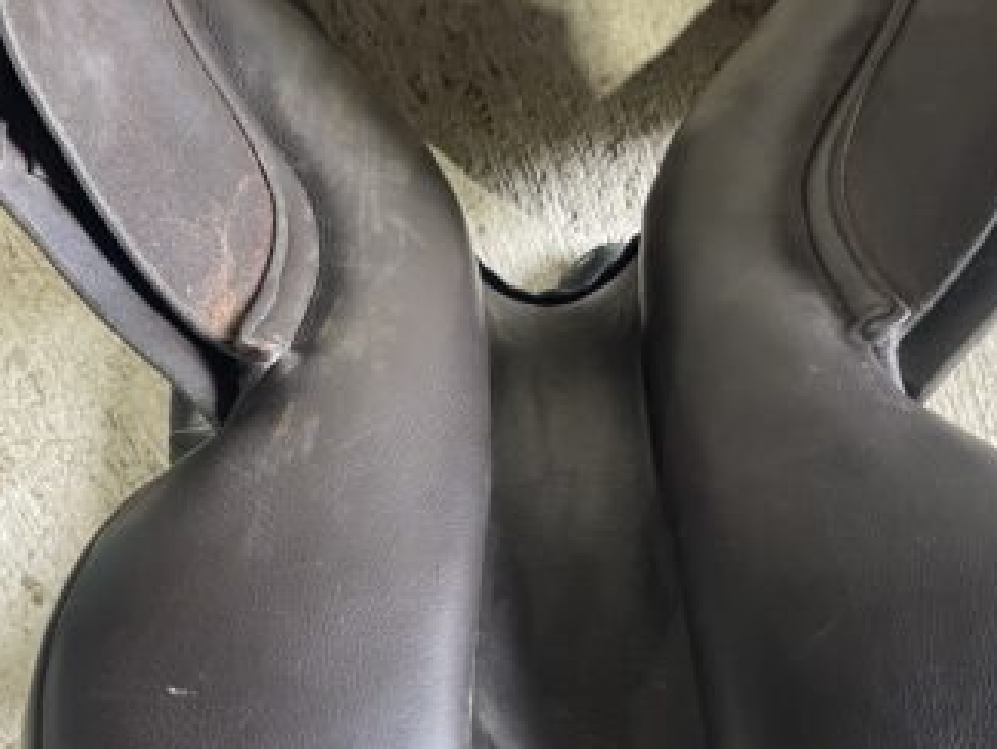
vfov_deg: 44.2
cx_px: 543
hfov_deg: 56.7
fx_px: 922
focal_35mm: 32
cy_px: 359
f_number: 1.6
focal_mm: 4.2
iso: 250
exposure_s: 1/60
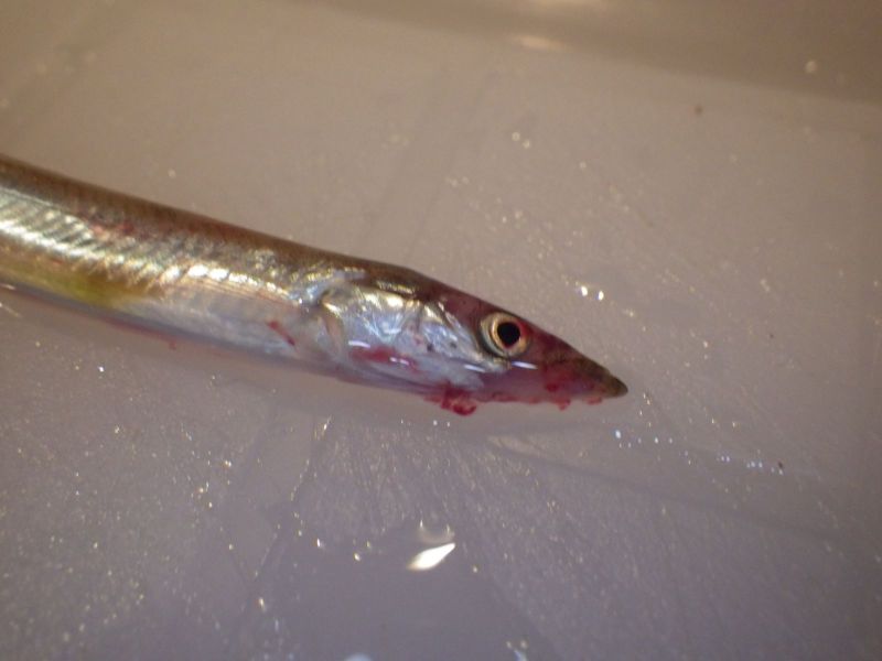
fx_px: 866
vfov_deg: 41.8
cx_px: 441
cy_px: 330
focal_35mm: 34
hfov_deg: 54.0
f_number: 3.8
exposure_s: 1/50
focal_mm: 6.1
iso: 640
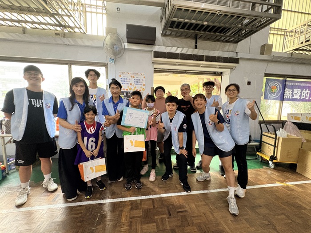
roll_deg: -0.8
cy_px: 116
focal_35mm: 14
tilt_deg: -7.0
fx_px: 126
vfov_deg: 85.7
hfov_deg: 102.1
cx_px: 156
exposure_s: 1/60
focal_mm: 2.22
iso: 500
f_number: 2.2
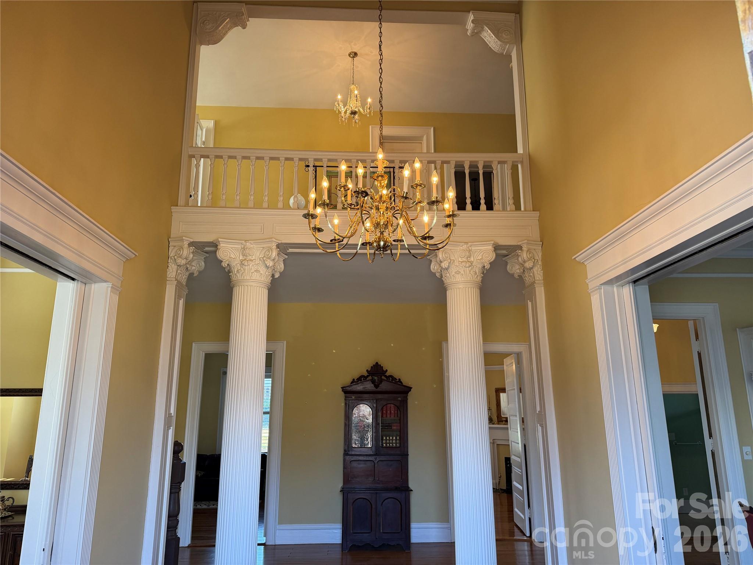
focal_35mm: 24
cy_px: 282
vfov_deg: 56.8
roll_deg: +0.3
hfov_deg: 71.6
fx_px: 522
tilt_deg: +14.2
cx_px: 376
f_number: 1.78
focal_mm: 6.76
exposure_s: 1/120
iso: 160
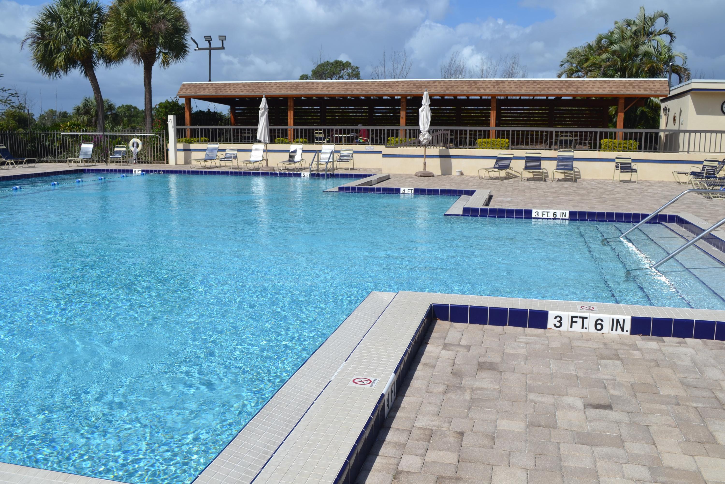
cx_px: 362
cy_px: 242
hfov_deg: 57.2
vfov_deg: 40.0
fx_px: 665
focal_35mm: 33
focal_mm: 22
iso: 100
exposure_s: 1/320
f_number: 9
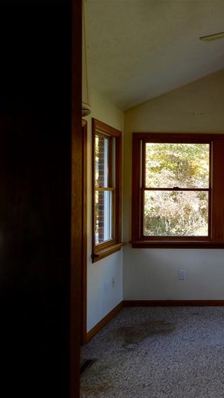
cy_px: 199
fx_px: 370
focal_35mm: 35
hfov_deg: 29.9
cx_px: 252
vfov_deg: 56.6
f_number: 3.4
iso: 80
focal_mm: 4.3
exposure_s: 1/80
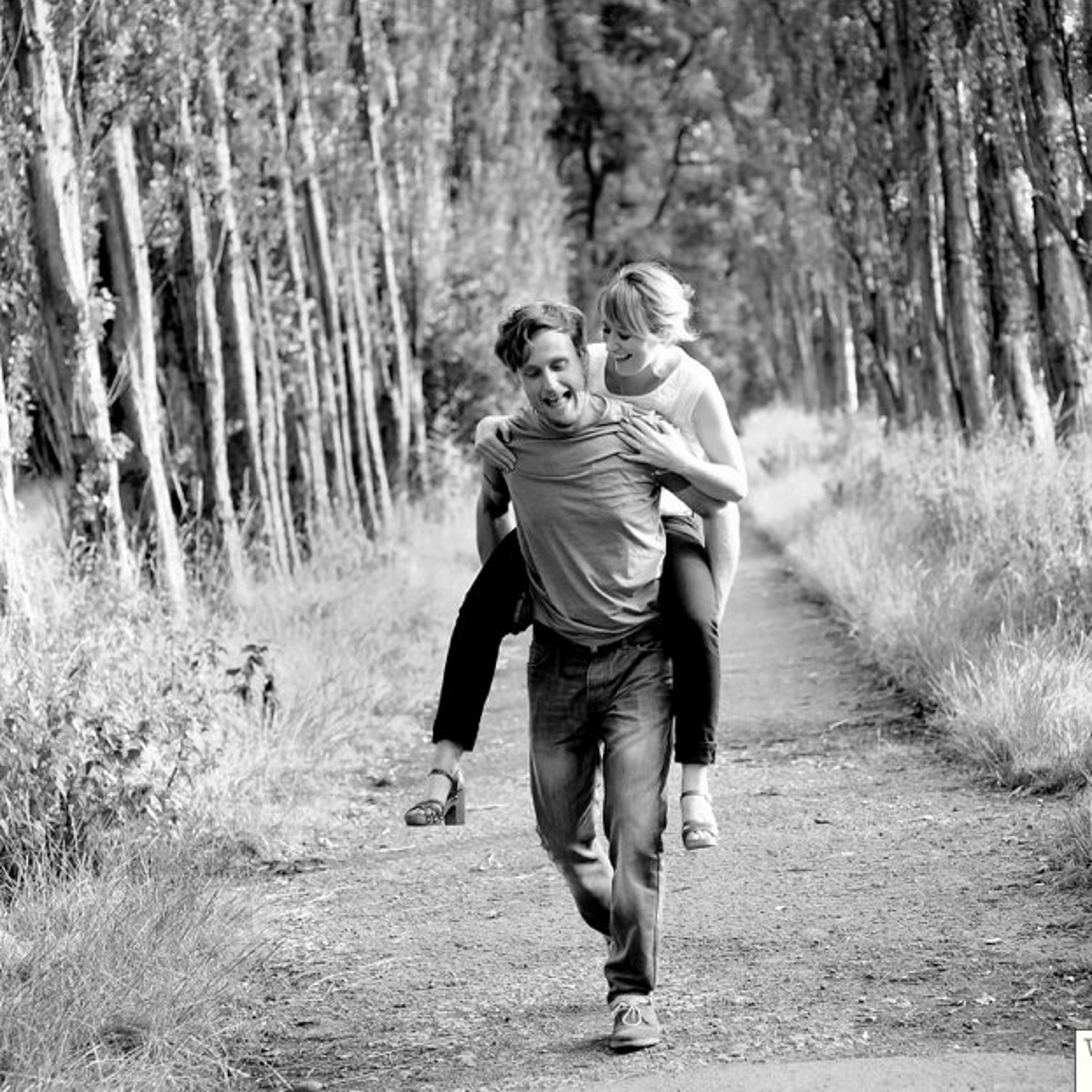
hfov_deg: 16.0
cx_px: 575
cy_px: 547
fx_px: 3890
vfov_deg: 16.0
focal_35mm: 109
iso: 500
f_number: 3.5
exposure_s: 1/250
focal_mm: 85
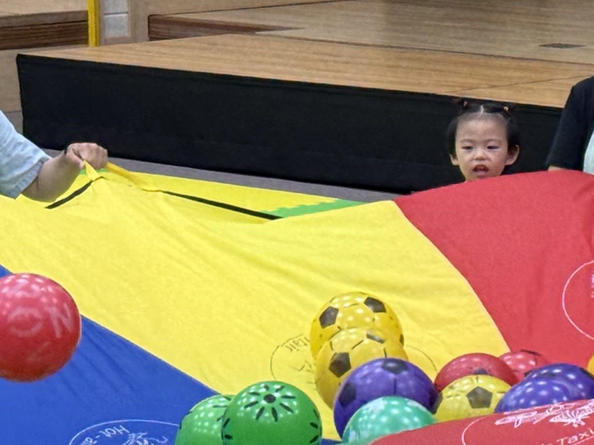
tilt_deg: -7.3
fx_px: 3208
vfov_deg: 7.9
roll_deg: -2.7
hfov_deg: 10.4
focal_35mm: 187
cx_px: 669
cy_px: 154
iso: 100
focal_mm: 6.76
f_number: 1.78
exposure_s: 1/120
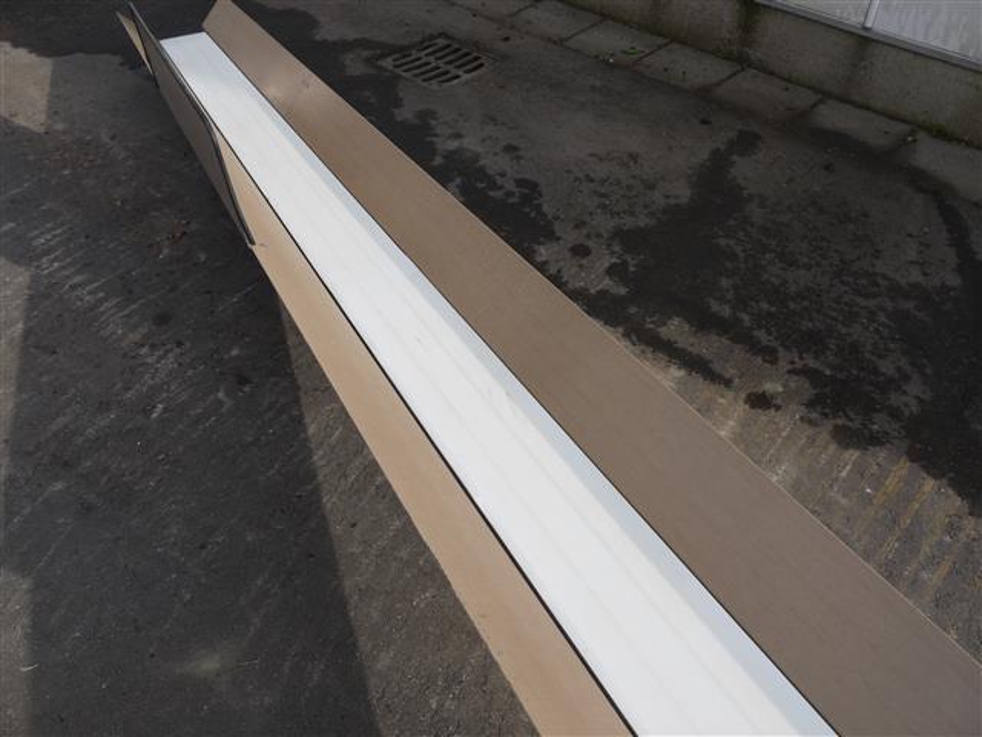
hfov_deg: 63.4
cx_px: 491
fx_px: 794
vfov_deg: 49.7
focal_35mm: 28
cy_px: 368
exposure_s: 1/400
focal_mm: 14
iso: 100
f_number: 7.1
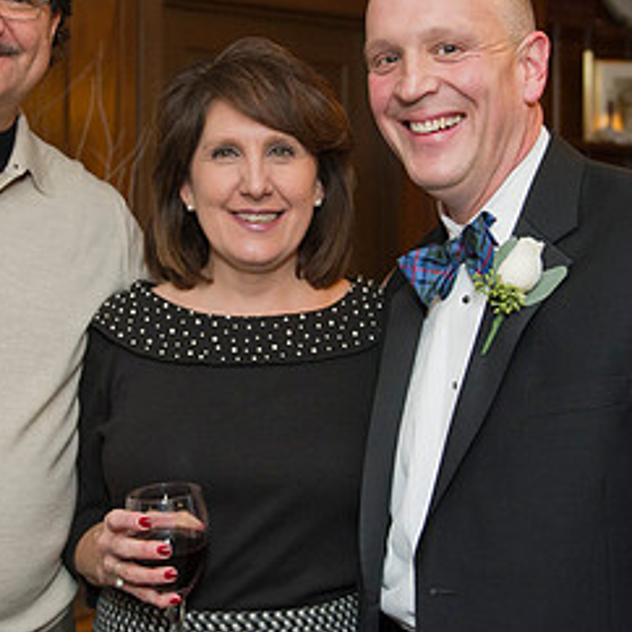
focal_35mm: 63
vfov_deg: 27.2
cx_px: 240
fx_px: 1301
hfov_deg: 27.2
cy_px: 230
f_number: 2.8
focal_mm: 31
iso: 2000
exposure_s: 1/500
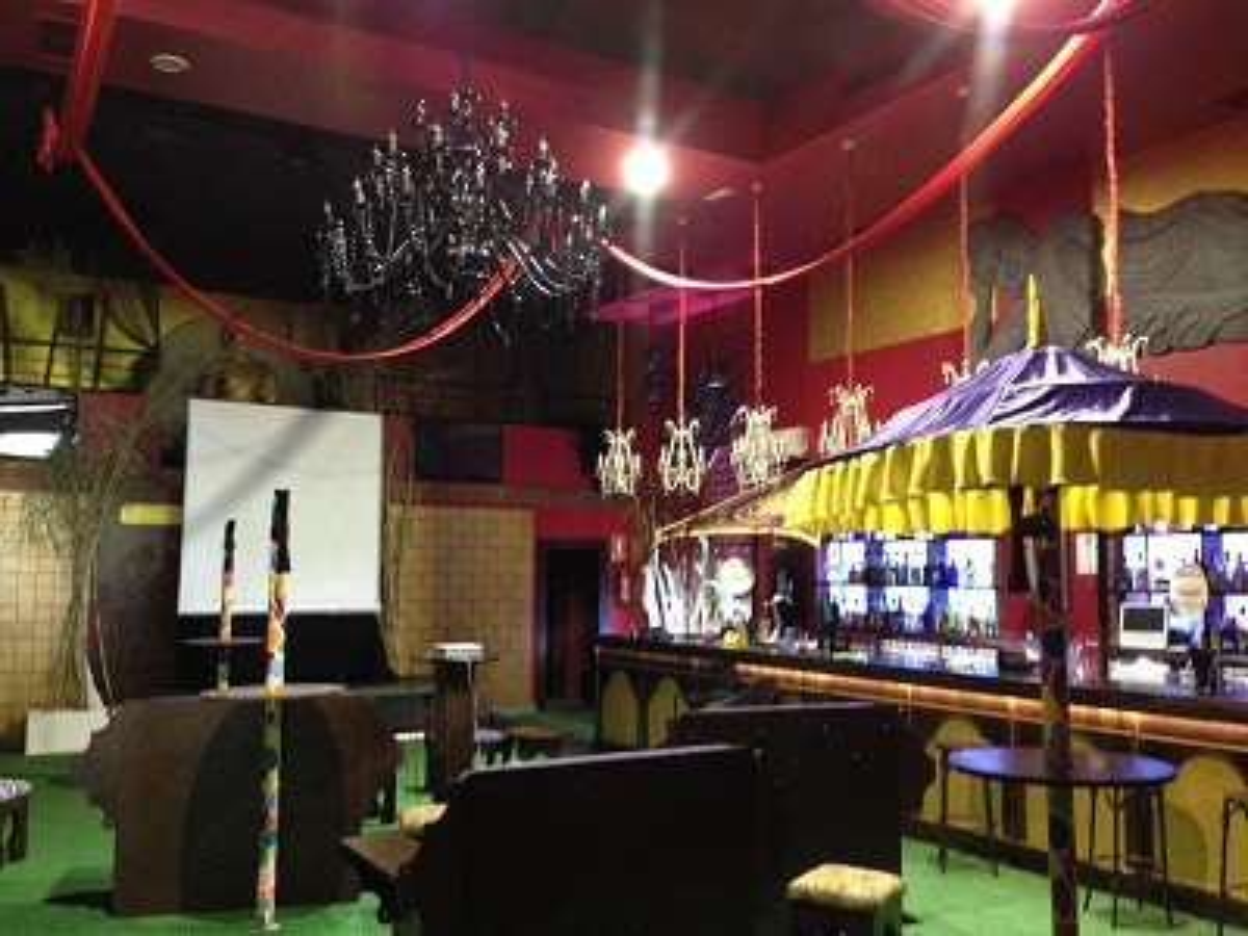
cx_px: 624
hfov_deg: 55.4
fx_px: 1190
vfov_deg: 42.9
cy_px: 468
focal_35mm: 33
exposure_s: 1/15
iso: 500
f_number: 2.4
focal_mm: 4.13
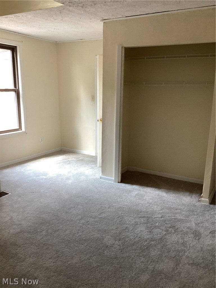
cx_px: 108
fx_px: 258
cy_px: 144
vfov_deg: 58.4
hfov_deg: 45.4
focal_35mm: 31
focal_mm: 3.3
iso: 125
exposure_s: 1/50
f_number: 2.4
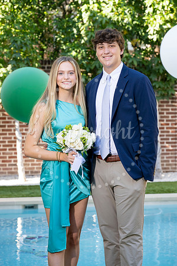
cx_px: 88
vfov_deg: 21.7
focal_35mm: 94
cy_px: 133
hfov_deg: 14.6
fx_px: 693
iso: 400
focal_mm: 94
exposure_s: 1/200
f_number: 5.6
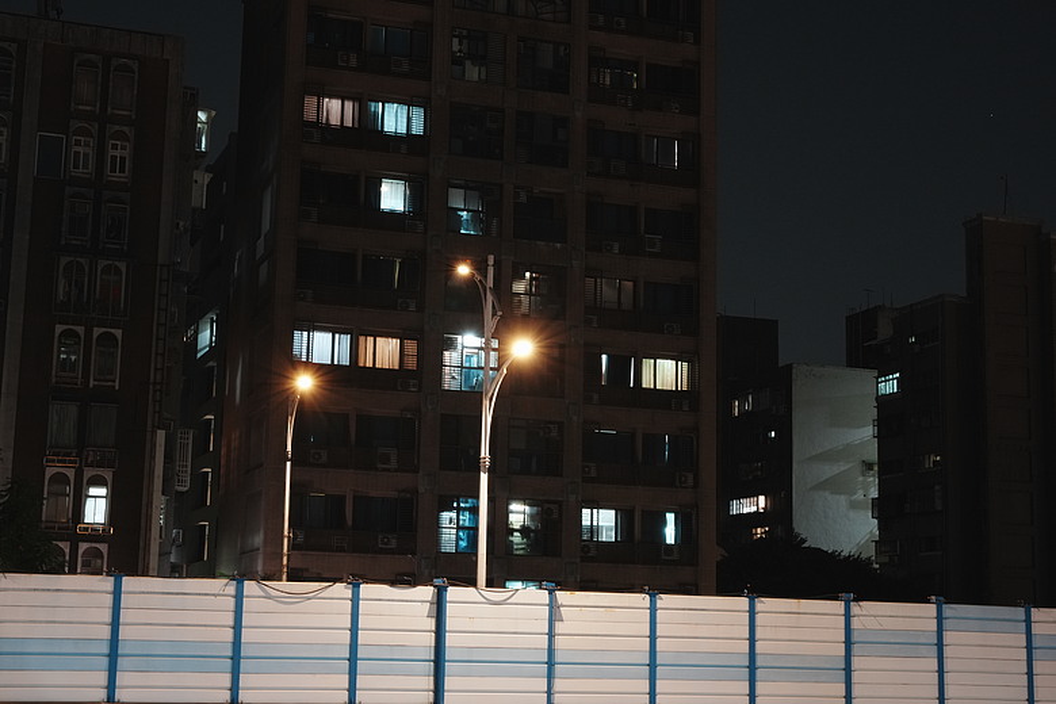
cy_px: 352
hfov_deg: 33.4
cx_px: 528
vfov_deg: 22.6
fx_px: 1760
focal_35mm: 60
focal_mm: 60
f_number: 11
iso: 2500
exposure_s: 1/1.6
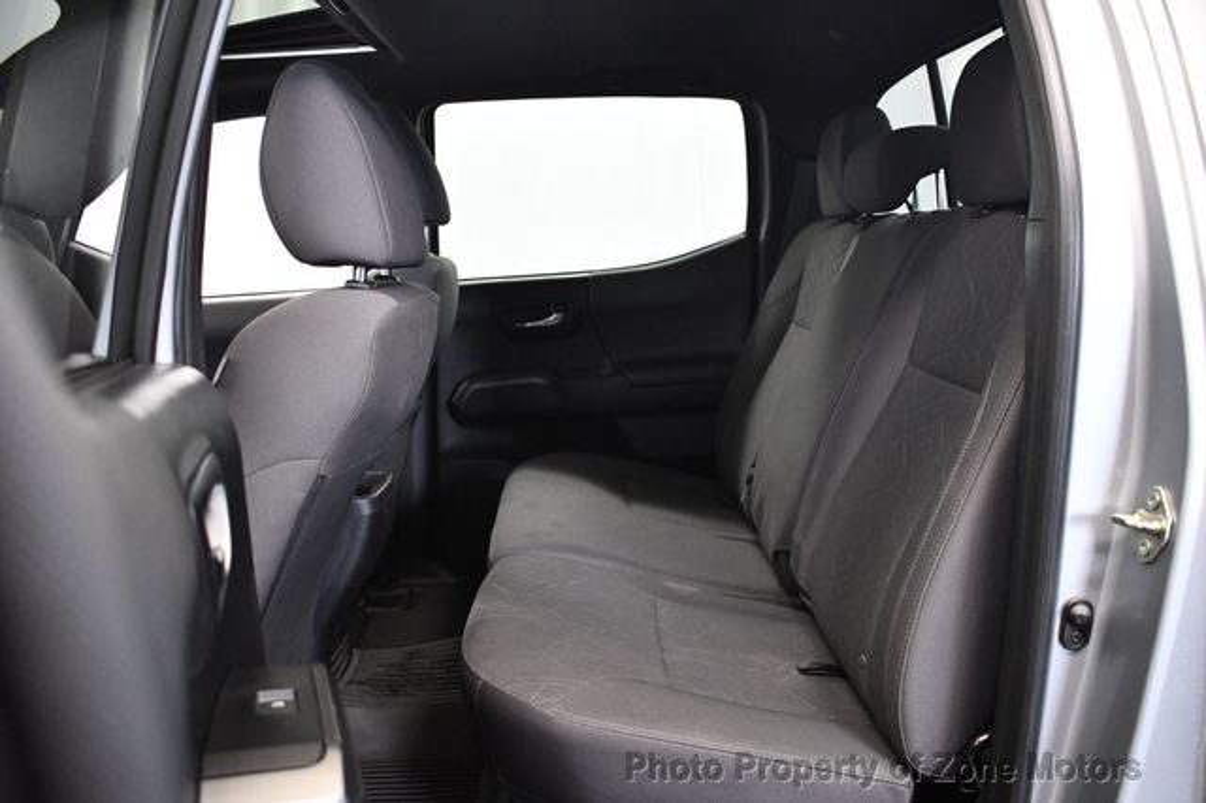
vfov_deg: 42.3
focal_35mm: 31
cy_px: 402
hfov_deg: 60.3
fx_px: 1038
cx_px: 603
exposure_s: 1/60
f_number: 3.8
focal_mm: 21
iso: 3600
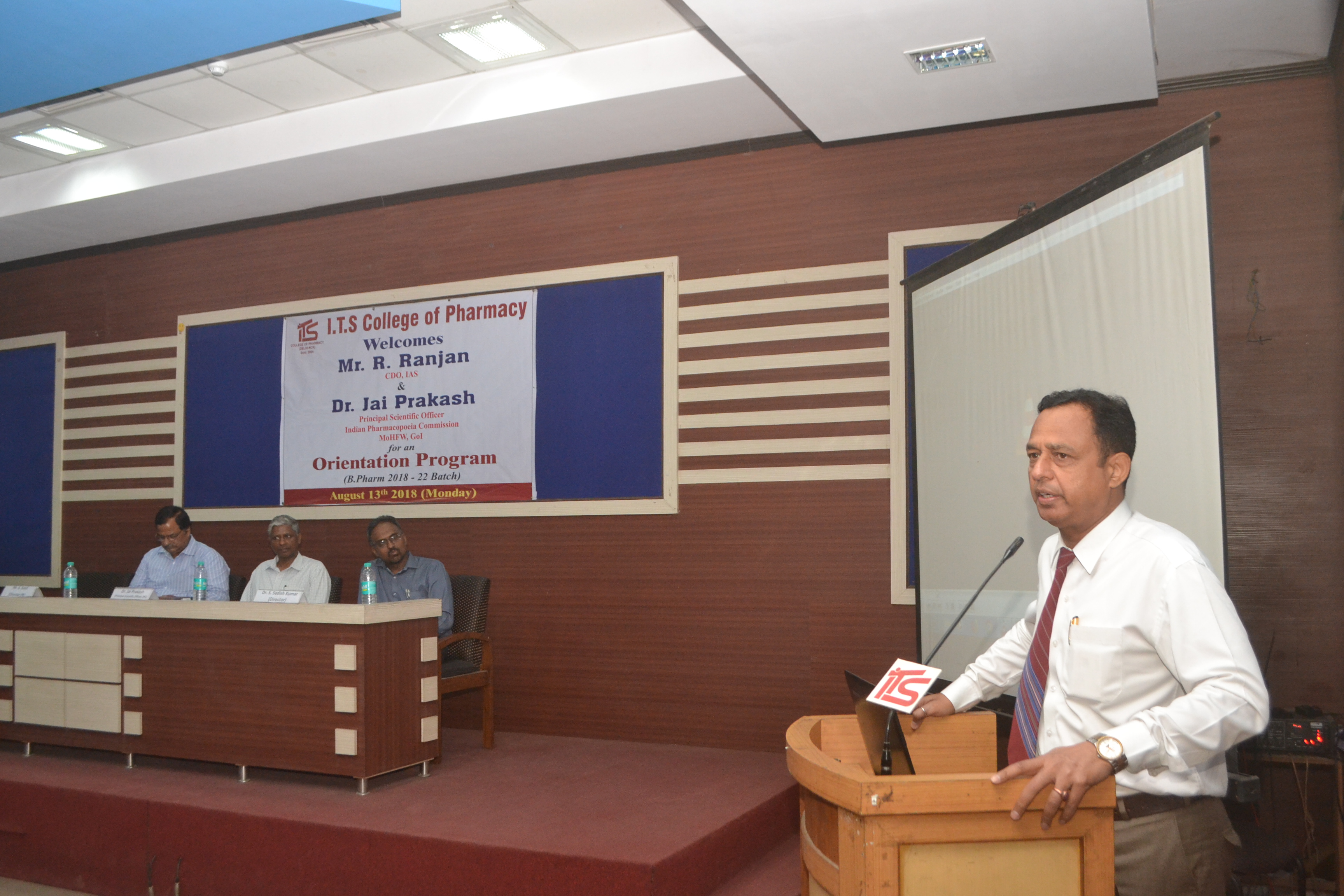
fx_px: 1120
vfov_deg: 43.6
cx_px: 672
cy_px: 448
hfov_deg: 61.9
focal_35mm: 30
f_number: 5.6
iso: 1600
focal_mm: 20
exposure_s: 1/125
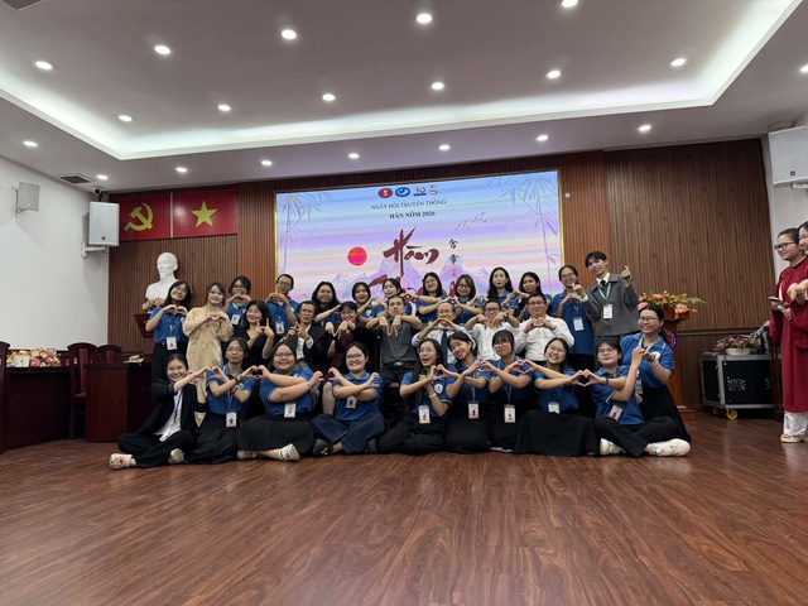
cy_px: 303
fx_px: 560
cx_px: 404
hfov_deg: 71.6
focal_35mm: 24
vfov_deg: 56.8
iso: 200
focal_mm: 6.76
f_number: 1.78
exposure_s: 1/100
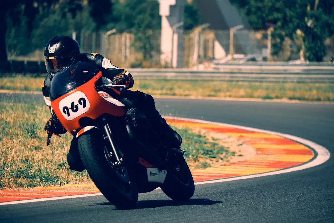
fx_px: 2783
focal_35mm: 300
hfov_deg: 6.9
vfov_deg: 4.6
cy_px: 112
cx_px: 167
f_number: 5.6
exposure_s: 1/1250
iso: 200
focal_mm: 200
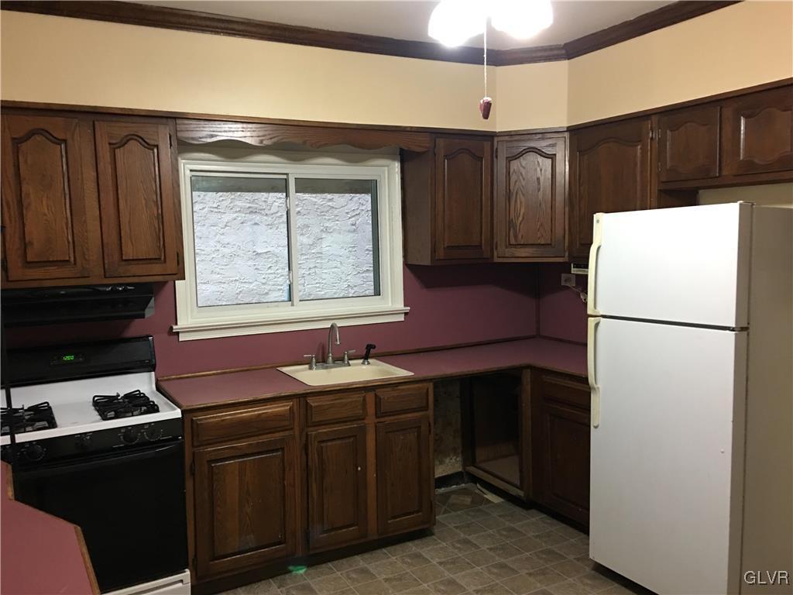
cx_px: 396
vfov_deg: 48.2
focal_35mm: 29
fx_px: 664
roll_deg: +1.2
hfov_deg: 61.7
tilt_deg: -2.2
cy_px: 298
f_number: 2.2
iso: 80
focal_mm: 4.15
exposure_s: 1/8
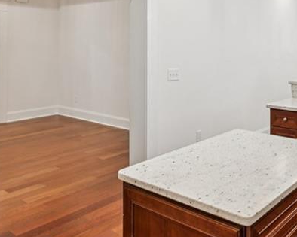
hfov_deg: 45.4
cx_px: 219
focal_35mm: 39
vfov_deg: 37.1
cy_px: 55
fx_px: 343
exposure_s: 1/25
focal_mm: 16
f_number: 8
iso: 400
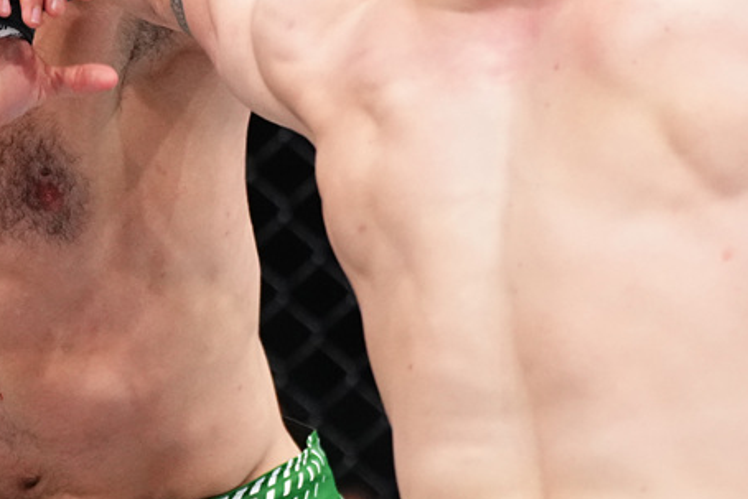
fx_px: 5341
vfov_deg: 5.3
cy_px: 166
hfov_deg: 8.0
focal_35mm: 257
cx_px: 300
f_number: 2.8
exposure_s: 1/1250
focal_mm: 108
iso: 3200
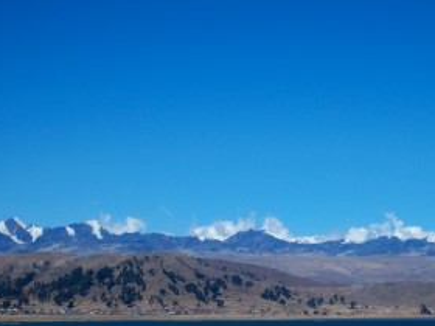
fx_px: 1885
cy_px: 203
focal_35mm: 150
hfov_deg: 13.2
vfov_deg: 9.9
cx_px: 277
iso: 64
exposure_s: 1/400
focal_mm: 18.8
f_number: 5.7
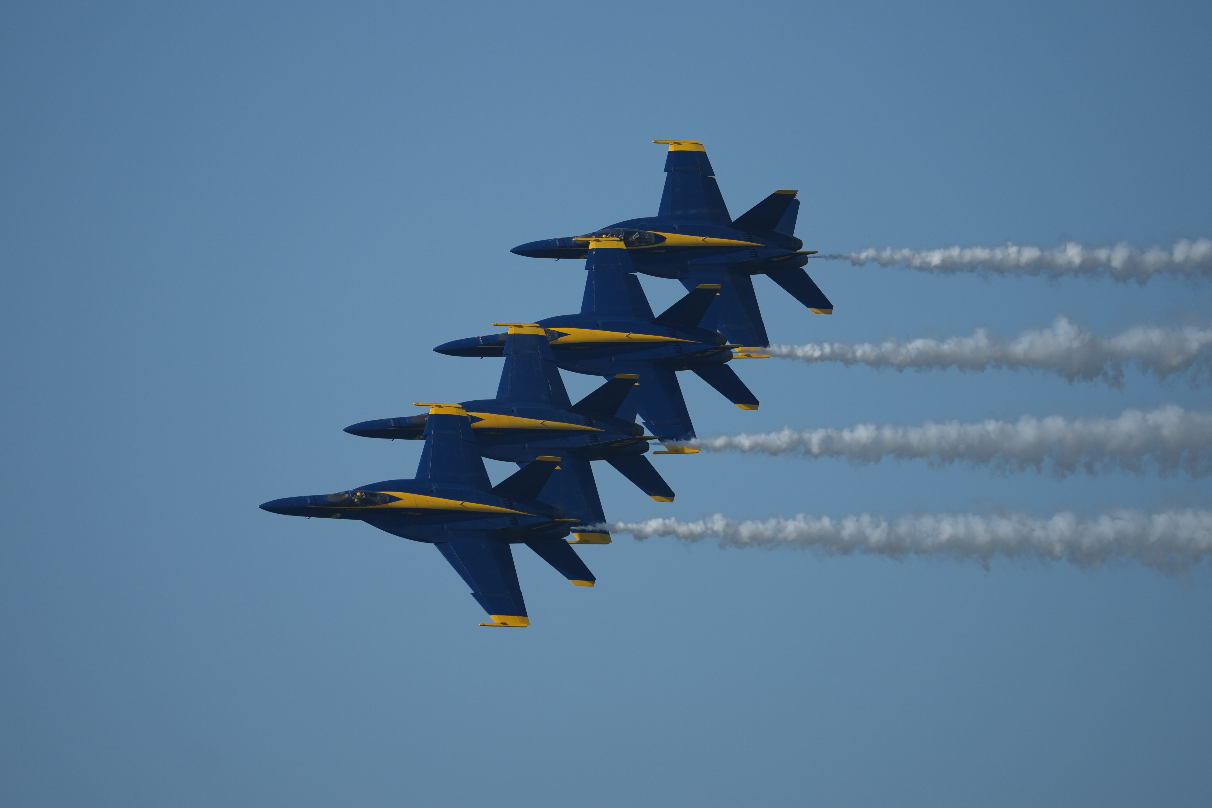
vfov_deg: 2.3
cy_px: 404
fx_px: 20198
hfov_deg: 3.4
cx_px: 606
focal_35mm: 600
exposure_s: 1/3200
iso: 250
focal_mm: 400
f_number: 4.5
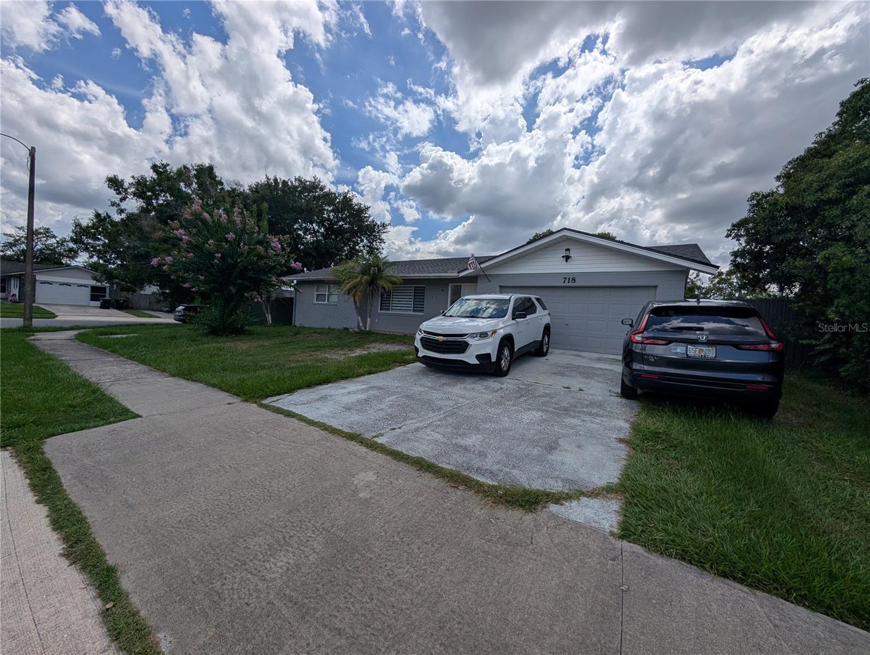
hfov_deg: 110.5
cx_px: 435
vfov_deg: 94.6
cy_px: 328
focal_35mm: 12
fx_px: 302
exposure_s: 1/8333
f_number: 1.7
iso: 51
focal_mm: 2.02
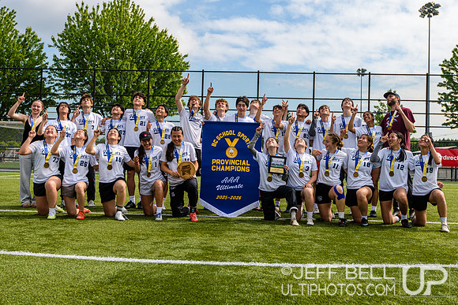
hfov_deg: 43.2
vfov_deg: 29.6
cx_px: 232
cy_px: 146
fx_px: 578
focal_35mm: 45
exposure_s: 1/800
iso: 110
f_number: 5.6
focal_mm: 35
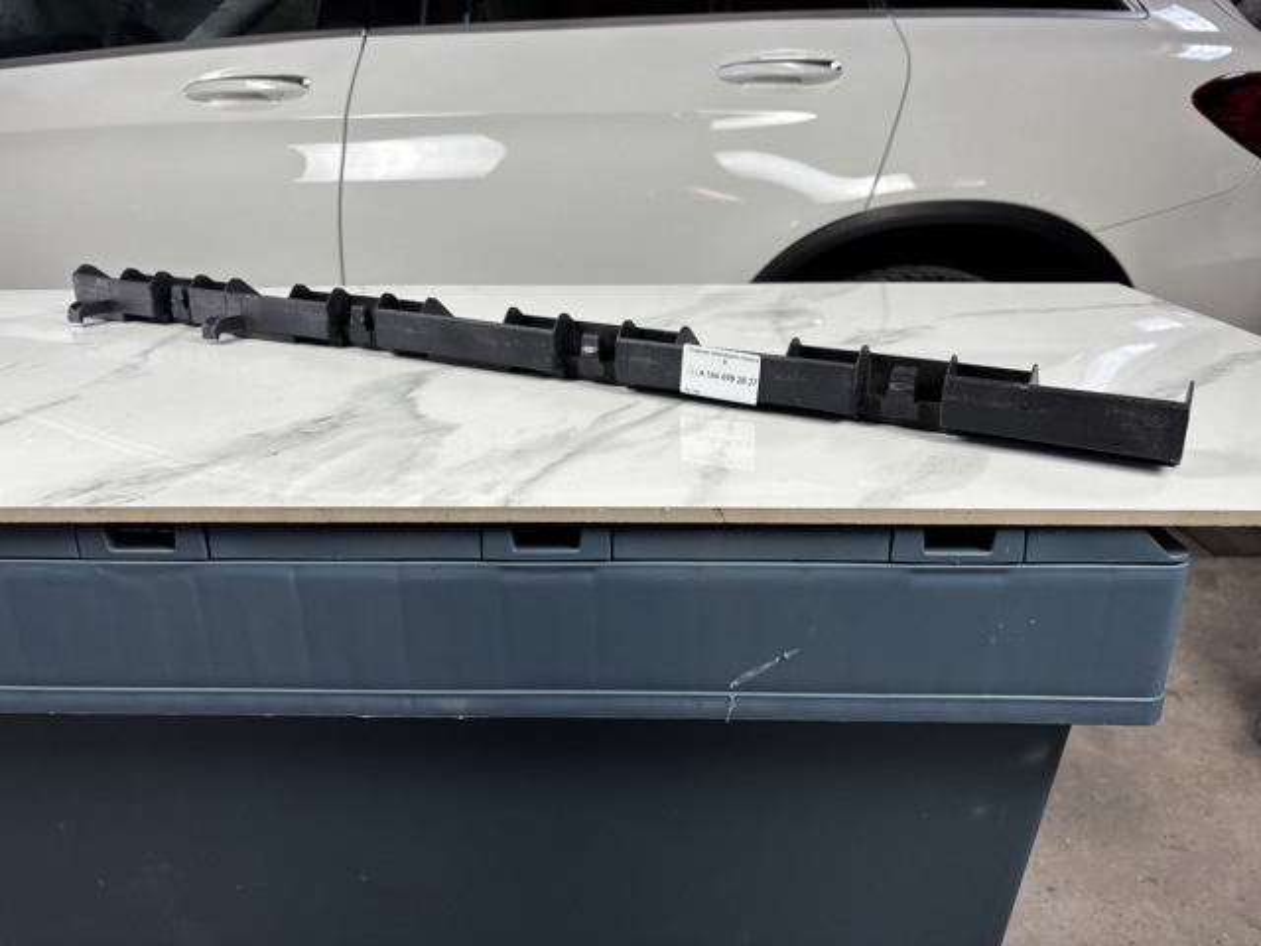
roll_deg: +0.7
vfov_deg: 53.1
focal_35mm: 26
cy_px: 473
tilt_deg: -19.6
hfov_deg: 67.3
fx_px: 947
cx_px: 630
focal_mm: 5.96
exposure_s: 1/104
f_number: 1.6
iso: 32
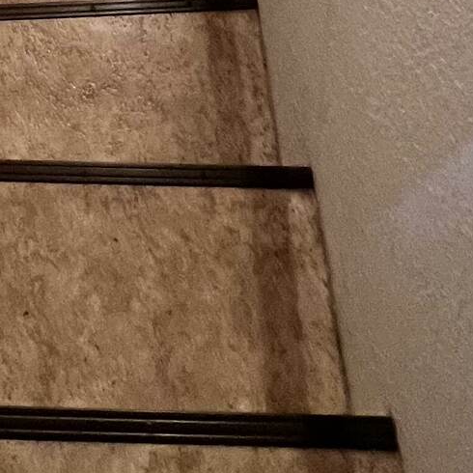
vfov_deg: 18.8
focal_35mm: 60
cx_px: 31
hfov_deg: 27.4
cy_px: -460
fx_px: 928
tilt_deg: -45.0
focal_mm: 1.57
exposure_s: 1/50
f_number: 1.8
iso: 400
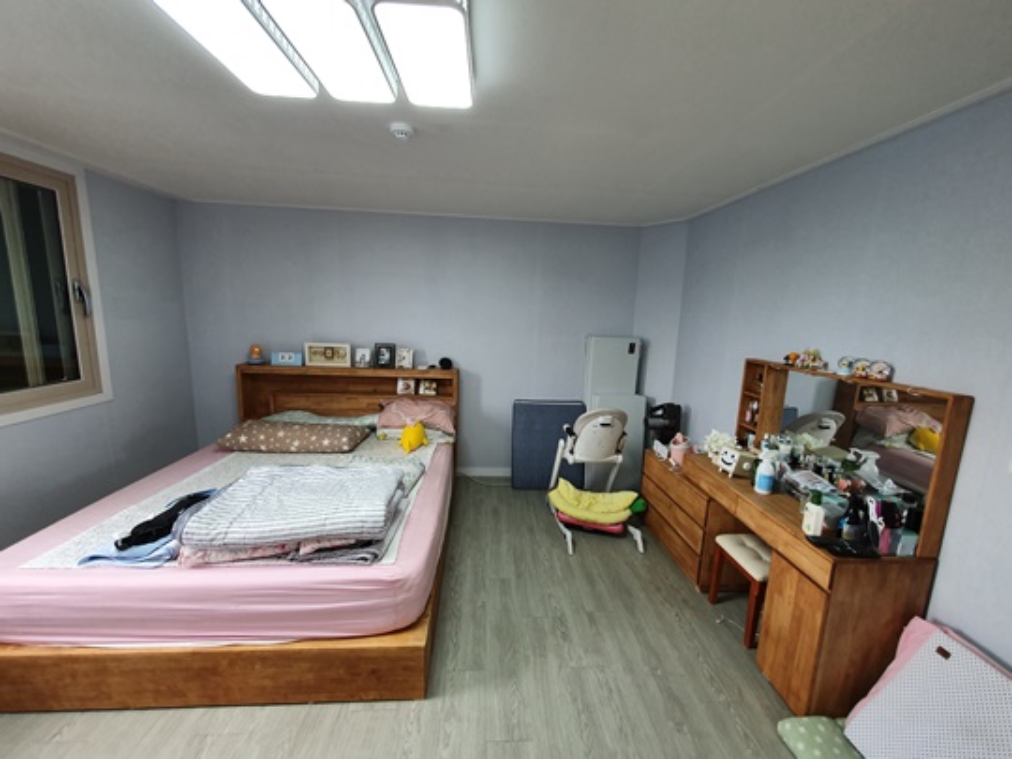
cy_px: 380
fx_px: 380
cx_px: 506
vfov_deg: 89.9
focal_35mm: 13
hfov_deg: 106.2
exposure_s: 1/60
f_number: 2.2
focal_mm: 1.8
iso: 100
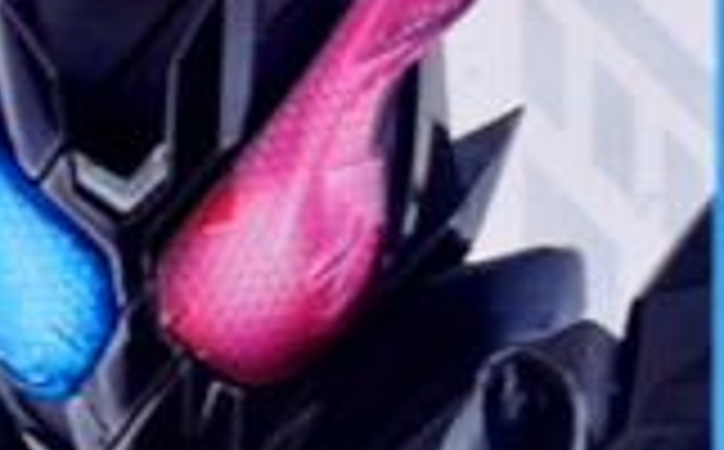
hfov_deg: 10.5
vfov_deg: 6.5
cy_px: 675
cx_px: 652
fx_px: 3900
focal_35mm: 198
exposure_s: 1/1.6
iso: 80
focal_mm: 10.7
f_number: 5
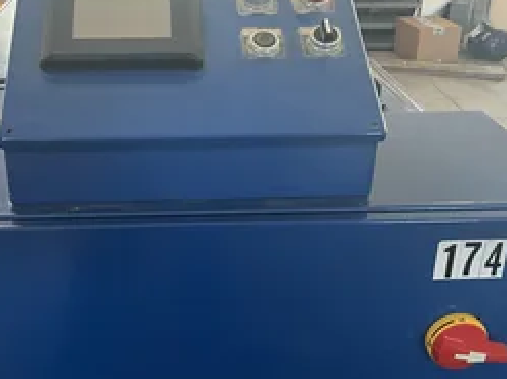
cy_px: 178
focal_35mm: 47
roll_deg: -0.7
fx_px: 688
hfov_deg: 40.2
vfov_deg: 30.8
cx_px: 195
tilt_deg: -26.5
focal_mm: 3
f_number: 1.8
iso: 200
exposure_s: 1/60
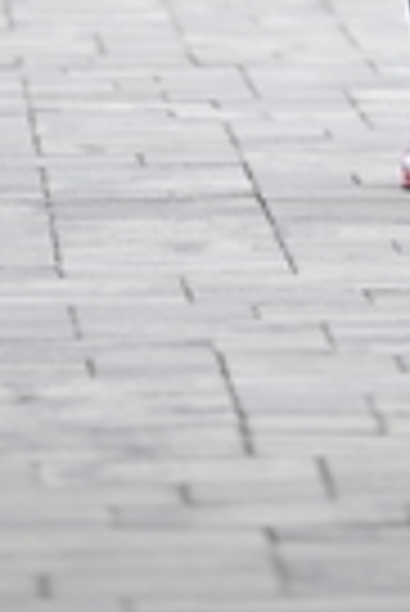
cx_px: 498
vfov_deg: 2.5
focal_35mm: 811
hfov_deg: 1.7
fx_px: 13818
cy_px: -567
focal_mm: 200
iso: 640
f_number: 2.8
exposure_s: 1/2000
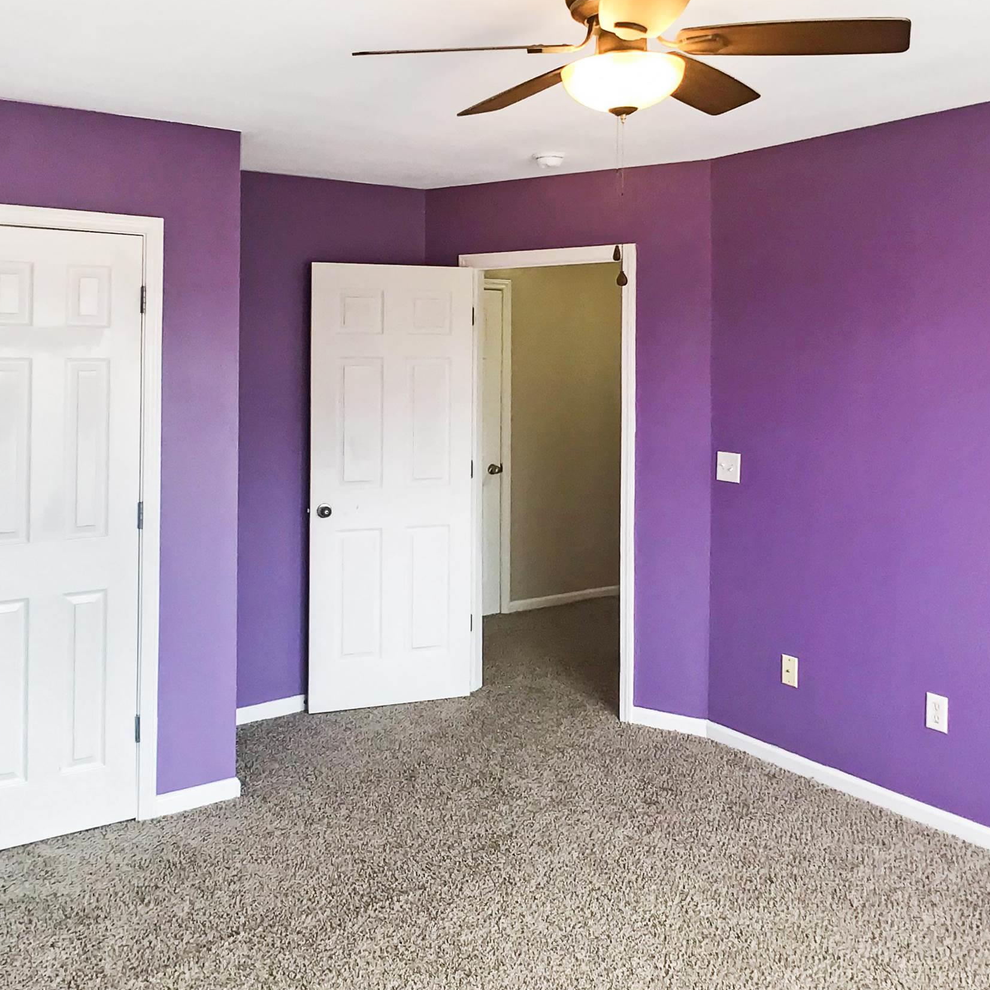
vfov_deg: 36.8
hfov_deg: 36.8
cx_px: 479
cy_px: 528
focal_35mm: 46
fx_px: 1488
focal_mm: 3.99
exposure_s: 1/120
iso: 40
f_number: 1.8
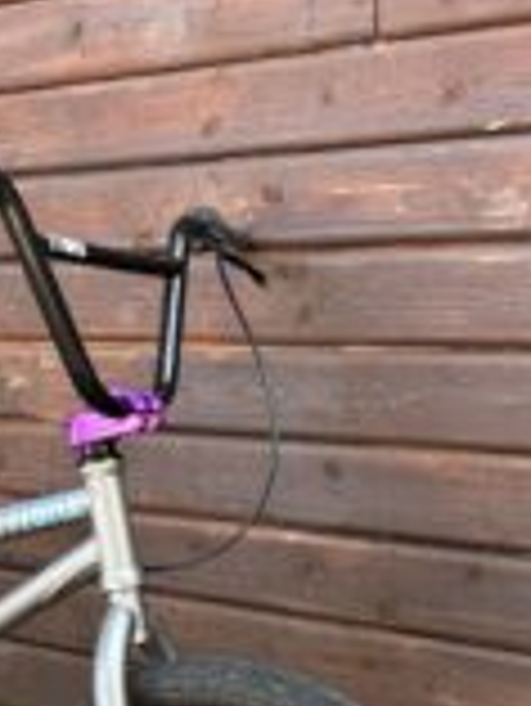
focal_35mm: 55
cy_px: 508
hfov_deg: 25.9
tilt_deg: -10.7
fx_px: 1123
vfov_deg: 34.3
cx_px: 68
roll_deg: +1.5
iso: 125
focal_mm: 6.86
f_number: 1.78
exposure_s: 1/121
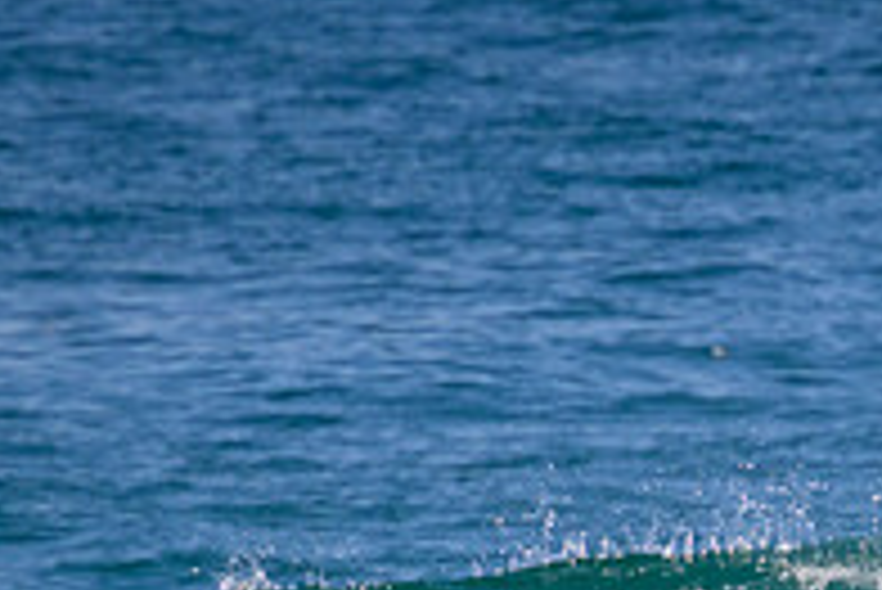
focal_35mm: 2368
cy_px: 754
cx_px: 1107
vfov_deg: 0.6
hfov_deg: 0.9
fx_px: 58057
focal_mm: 800
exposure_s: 1/2000
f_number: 11
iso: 1600
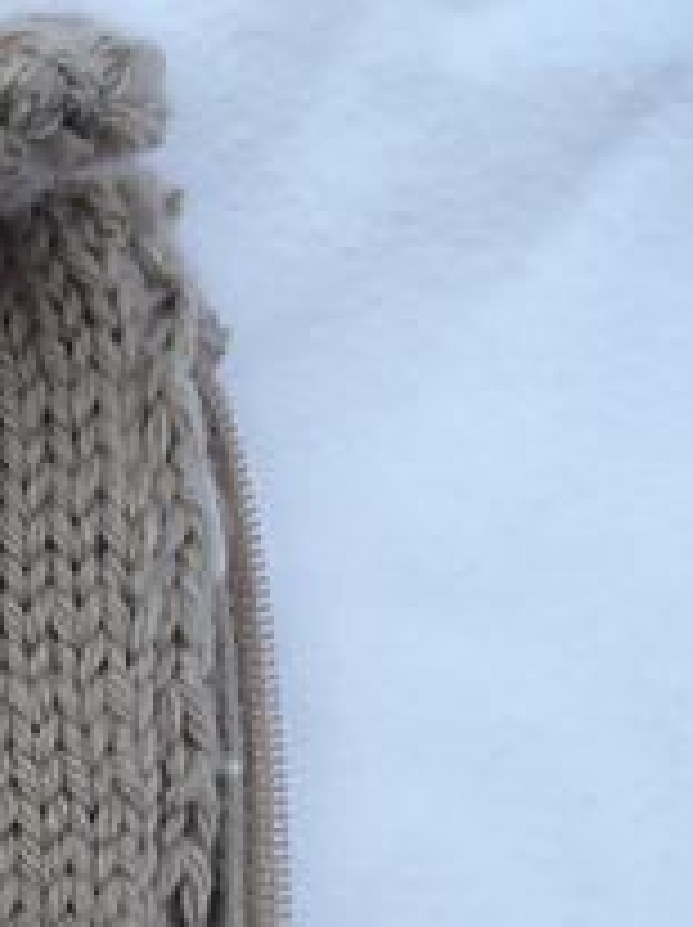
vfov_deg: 21.2
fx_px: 2327
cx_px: -194
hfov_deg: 16.1
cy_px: 1076
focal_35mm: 87
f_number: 3.9
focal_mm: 5
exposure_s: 1/80
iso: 80
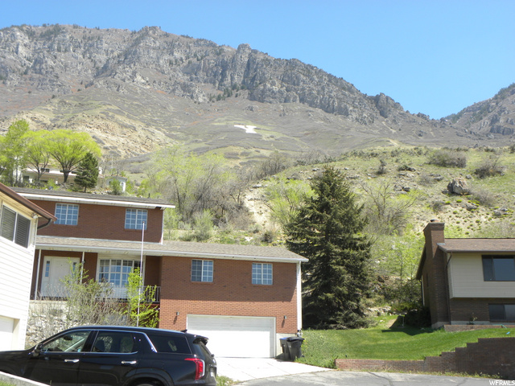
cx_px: 258
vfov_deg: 31.5
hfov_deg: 41.2
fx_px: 684
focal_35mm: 46
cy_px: 193
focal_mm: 8.2
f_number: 4.5
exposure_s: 1/233
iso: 64
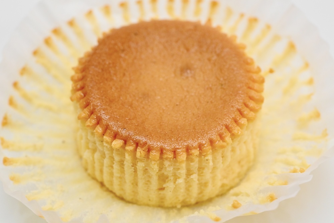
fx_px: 557
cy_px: 112
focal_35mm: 60
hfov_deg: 33.4
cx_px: 167
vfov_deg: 22.6
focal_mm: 60
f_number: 9
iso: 6400
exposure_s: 1/250
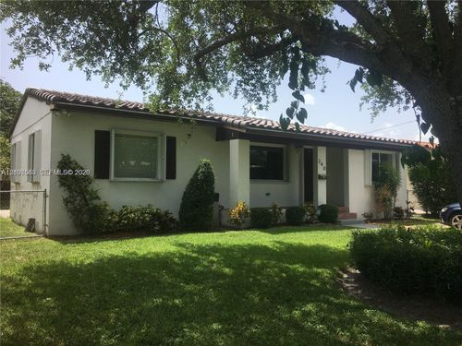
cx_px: 231
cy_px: 173
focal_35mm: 29
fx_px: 387
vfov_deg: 48.2
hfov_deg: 61.7
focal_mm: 4.15
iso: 25
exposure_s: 1/986
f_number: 2.2
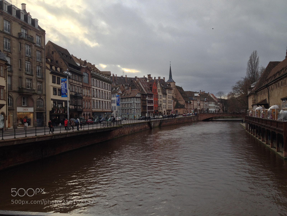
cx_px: 144
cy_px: 108
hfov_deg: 55.4
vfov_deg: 42.9
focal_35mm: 33
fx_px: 274
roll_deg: +0.8
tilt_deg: +1.2
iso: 50
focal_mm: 4.12
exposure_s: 1/218
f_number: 2.4
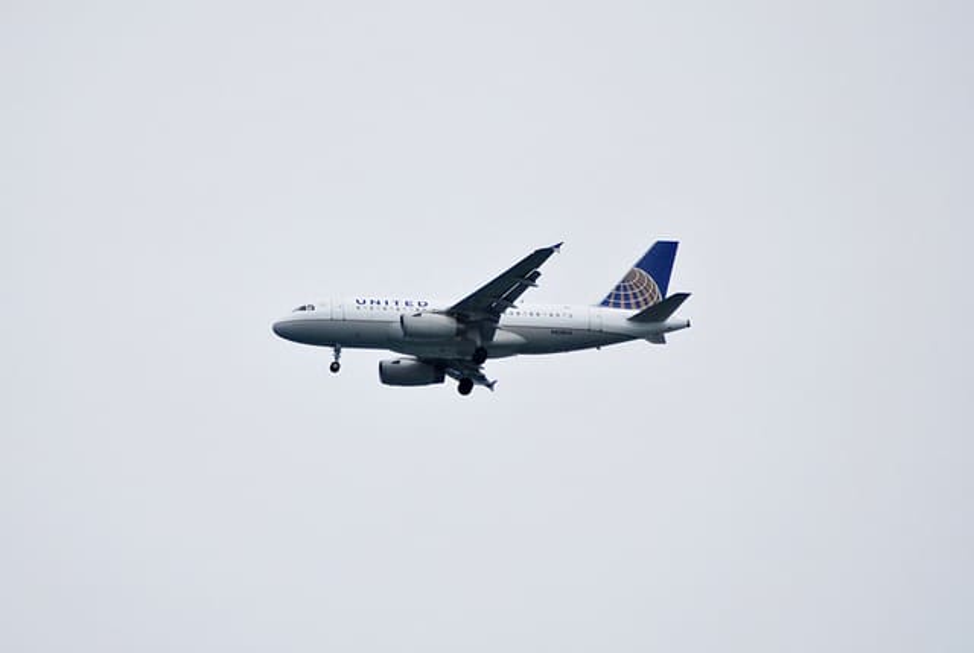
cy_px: 326
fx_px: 8130
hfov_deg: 6.9
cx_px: 487
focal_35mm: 300
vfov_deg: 4.6
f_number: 5.6
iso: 180
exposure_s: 1/2000
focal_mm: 200
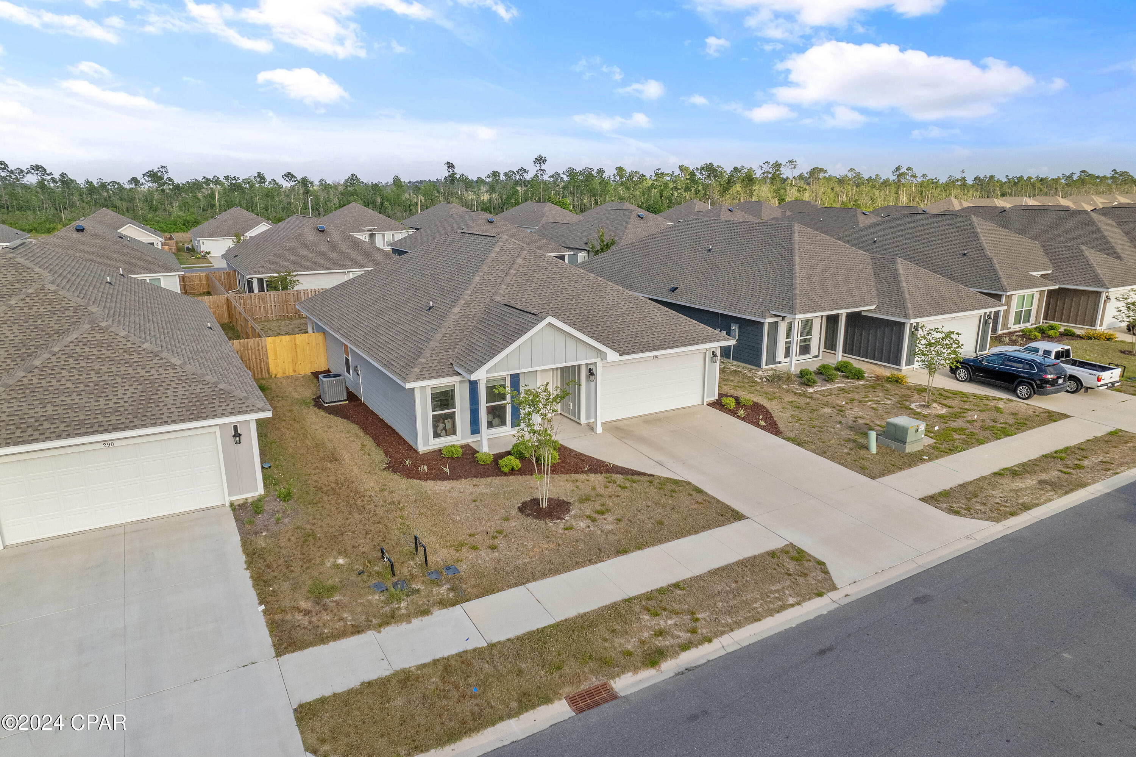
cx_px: 568
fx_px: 694
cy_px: 378
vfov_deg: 57.2
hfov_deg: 78.6
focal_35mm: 22
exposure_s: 1/100
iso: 120
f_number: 2.8
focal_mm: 8.38
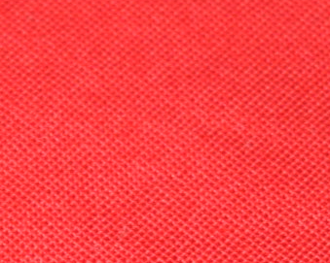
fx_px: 4130
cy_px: 105
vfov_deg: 3.7
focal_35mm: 423
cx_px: -576
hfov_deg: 4.4
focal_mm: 34
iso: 400
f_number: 5.6
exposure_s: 1/125
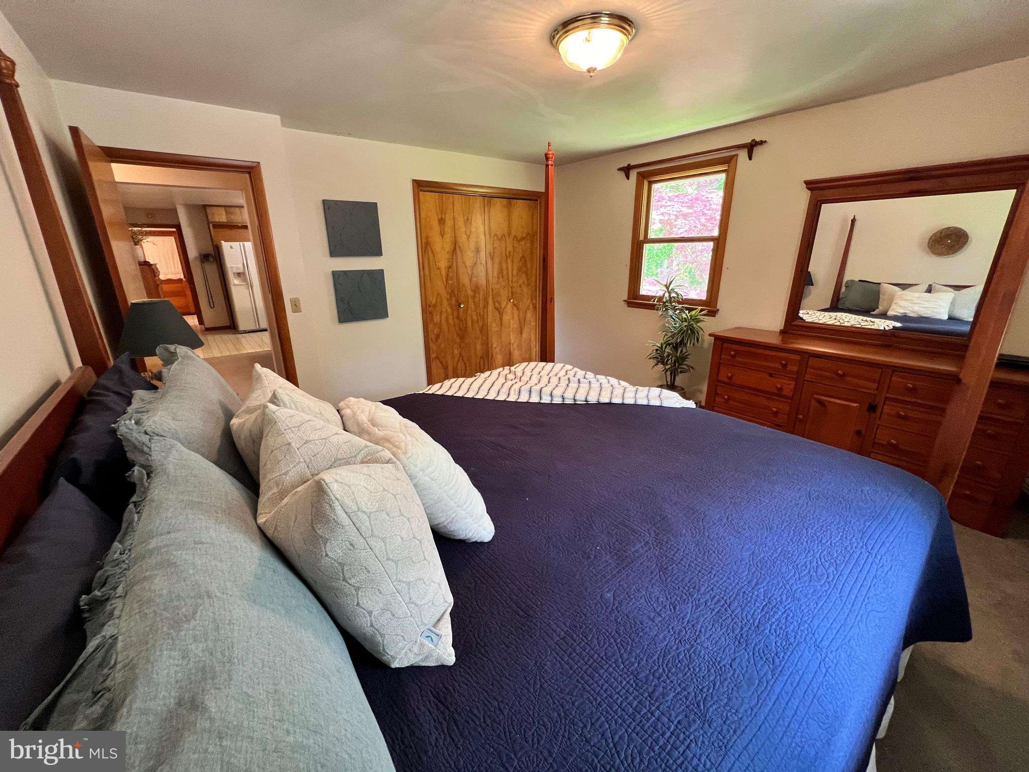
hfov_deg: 106.2
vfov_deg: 89.9
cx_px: 514
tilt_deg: -17.5
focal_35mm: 13
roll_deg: +0.6
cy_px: 386
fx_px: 386
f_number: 1.8
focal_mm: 1.57
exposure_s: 1/60
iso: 320
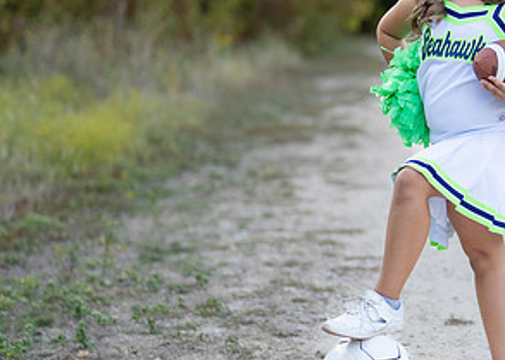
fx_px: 1763
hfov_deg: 16.1
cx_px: 460
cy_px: 150
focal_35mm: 123
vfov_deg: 11.7
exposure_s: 1/1000
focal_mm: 50
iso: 100
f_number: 1.2
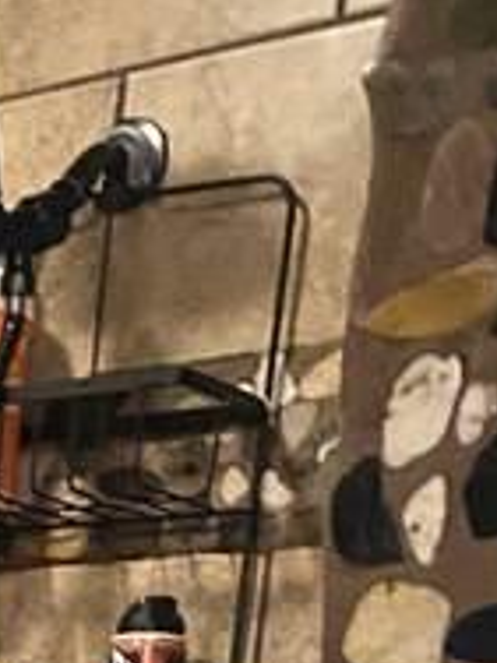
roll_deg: -3.1
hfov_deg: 9.7
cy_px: 1393
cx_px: -730
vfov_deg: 12.7
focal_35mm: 133
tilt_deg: -9.2
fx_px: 2546
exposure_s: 1/30
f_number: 1.8
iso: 640
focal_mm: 4.25
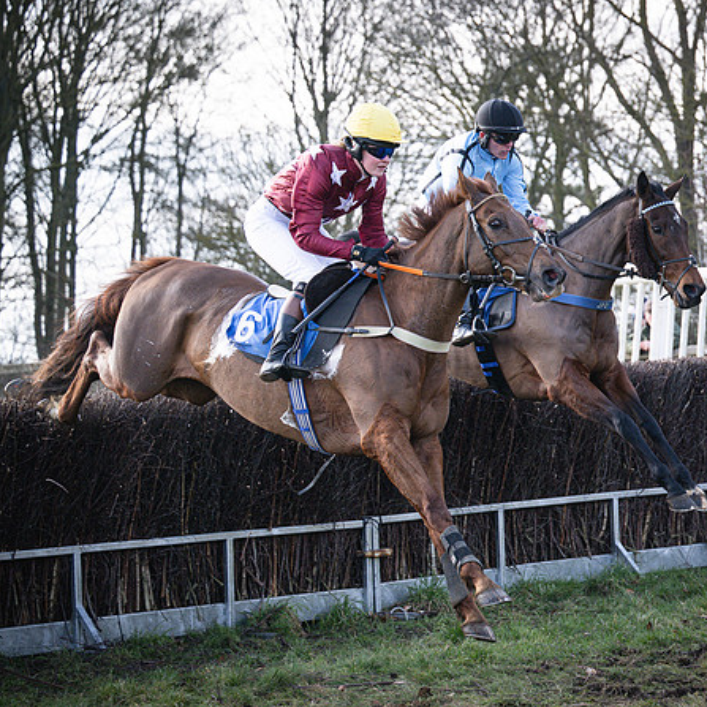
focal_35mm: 123
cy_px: 353
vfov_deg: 14.2
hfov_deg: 14.0
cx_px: 658
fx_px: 2842
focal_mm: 70
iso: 400
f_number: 3.2
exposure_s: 1/1600
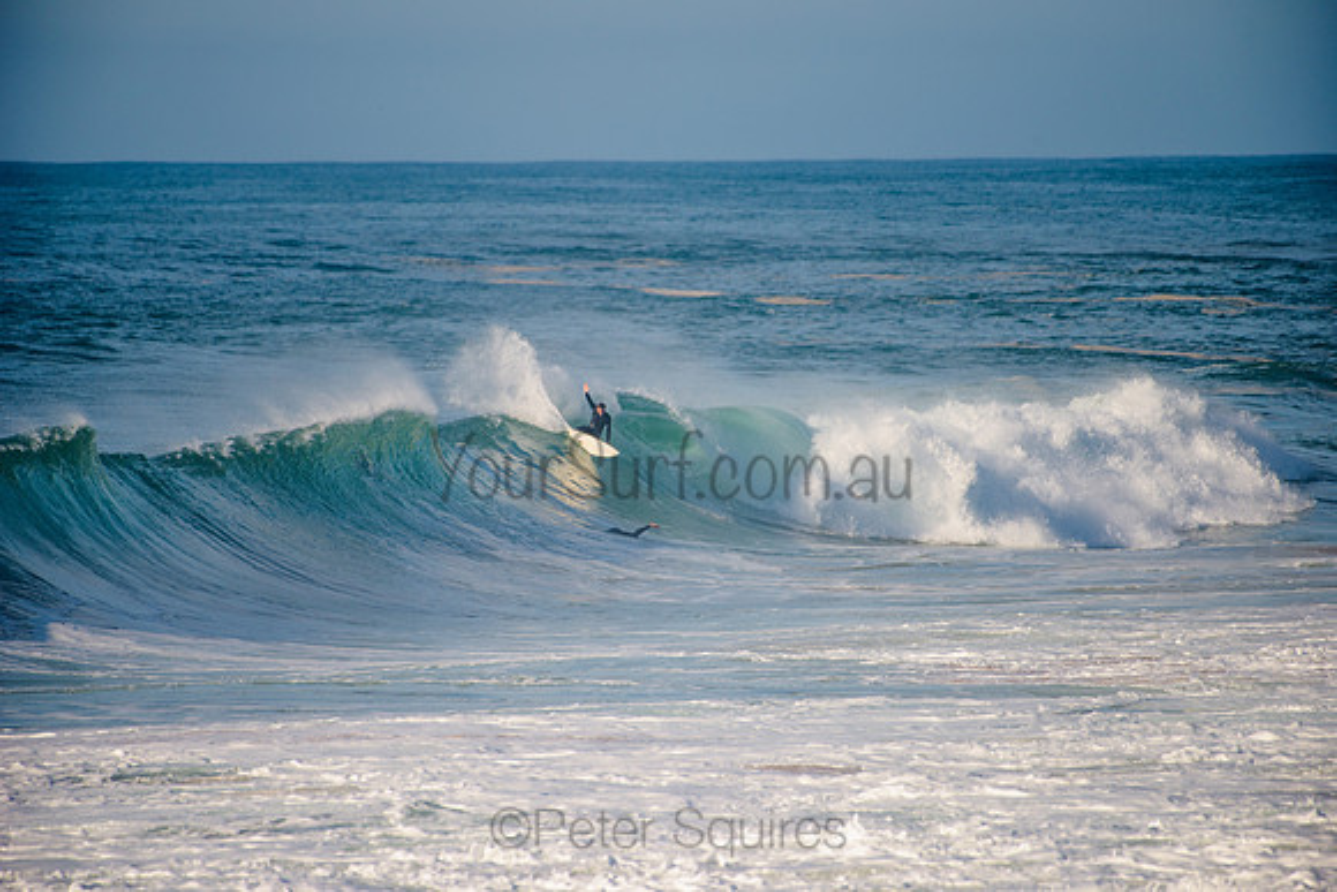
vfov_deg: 2.8
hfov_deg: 4.1
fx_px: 18573
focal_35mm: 500
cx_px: 668
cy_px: 446
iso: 140
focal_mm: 500
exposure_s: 1/1600
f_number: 5.6
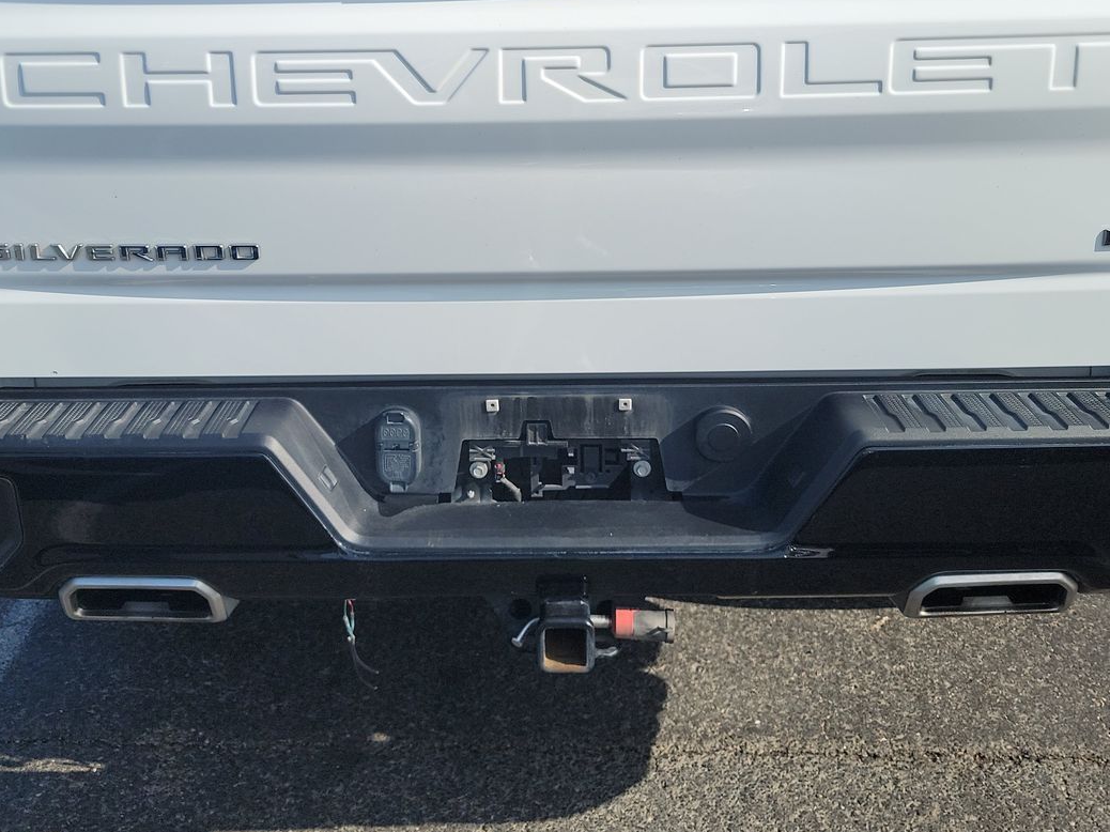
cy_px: 206
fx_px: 1186
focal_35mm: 37
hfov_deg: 50.1
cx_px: 528
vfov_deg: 37.7
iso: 50
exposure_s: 1/870
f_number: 1.8
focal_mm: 6.7
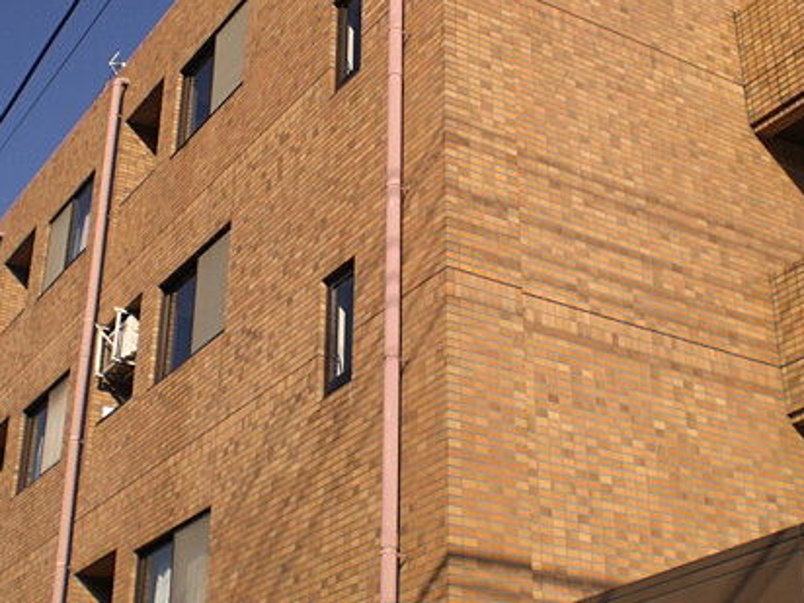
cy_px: 244
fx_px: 1370
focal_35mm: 59
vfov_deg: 24.8
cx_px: 466
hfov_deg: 32.6
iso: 50
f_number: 4.4
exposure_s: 1/400
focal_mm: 6.3
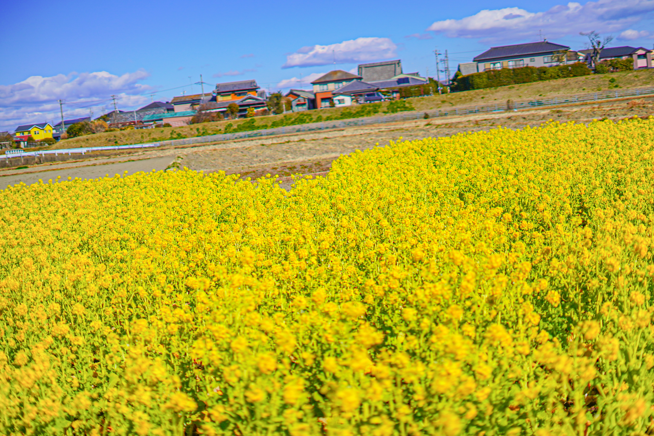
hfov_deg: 39.6
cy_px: 218
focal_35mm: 50
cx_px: 327
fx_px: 908
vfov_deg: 27.0
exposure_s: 1/8000
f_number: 1.8
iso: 100
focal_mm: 50
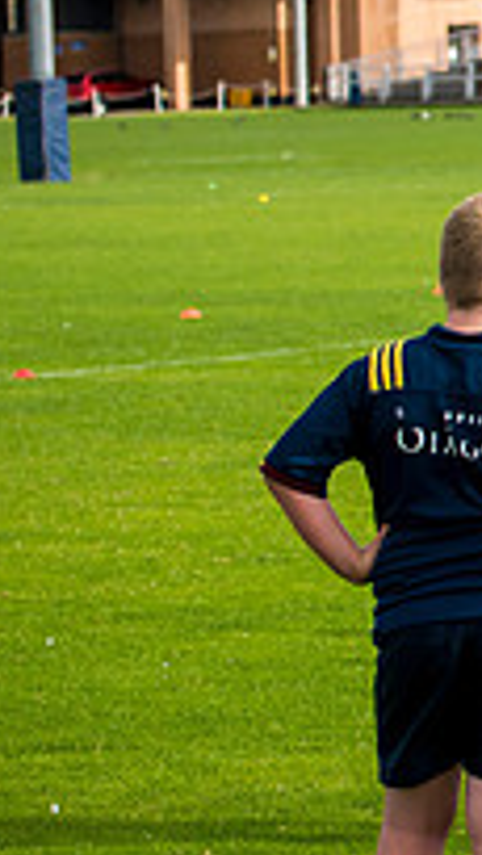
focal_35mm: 238
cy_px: 363
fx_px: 5399
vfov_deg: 9.1
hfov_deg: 5.0
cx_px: 1090
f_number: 4
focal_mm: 80
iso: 250
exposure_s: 1/1600
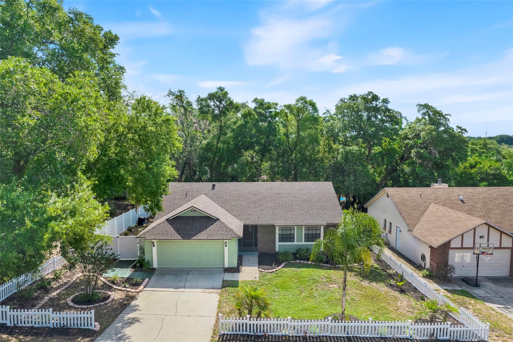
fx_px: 313
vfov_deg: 57.2
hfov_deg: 78.6
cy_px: 171
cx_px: 256
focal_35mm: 22
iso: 100
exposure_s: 1/320
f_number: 2.8
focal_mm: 8.38
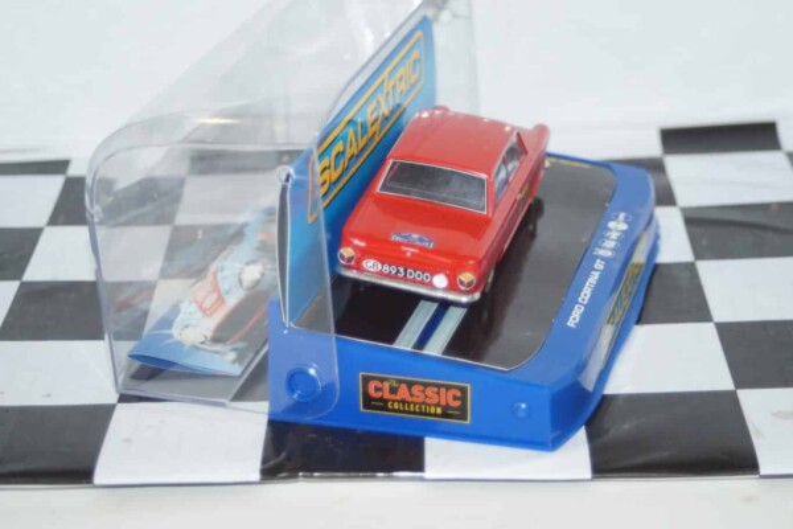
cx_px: 396
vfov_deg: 15.2
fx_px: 1982
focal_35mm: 90
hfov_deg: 22.6
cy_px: 264
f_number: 5.6
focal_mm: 60
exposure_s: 1/125
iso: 800
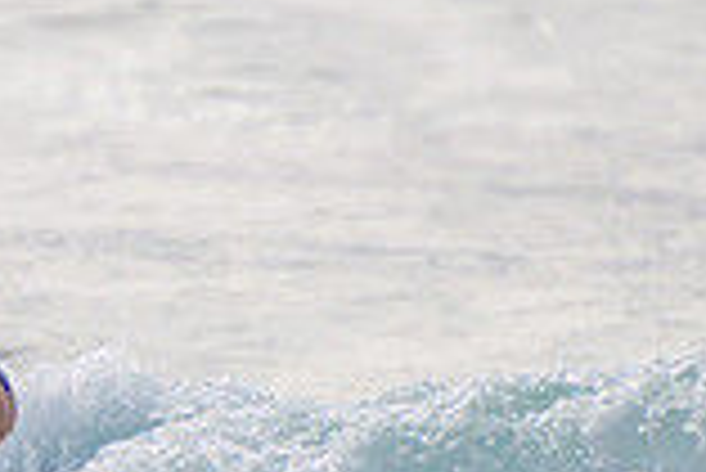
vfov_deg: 0.7
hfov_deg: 1.0
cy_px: 606
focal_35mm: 2037
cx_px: -663
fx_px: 39984
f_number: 5.6
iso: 140
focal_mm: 400
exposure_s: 1/2000
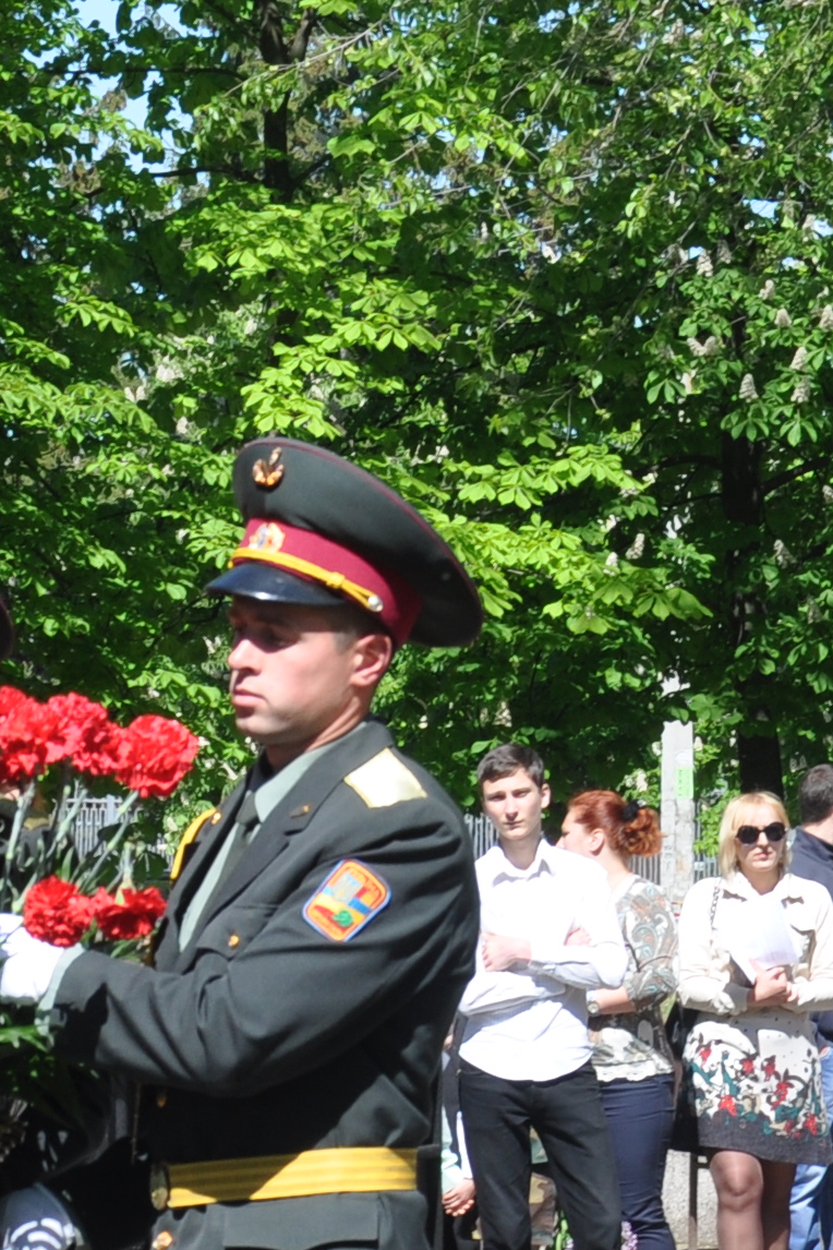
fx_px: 7392
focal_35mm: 213
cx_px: 1412
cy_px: 890
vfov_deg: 9.6
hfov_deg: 6.3
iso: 200
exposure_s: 1/320
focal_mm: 38
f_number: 9
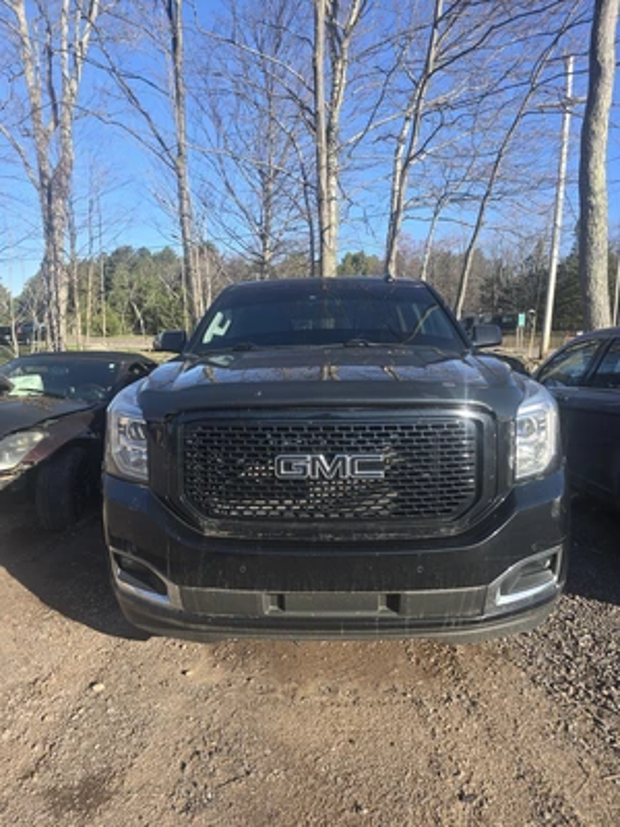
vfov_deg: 73.9
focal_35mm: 23
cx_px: 310
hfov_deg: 58.9
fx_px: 549
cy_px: 414
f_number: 1.7
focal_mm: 6.3
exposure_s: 1/300
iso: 12
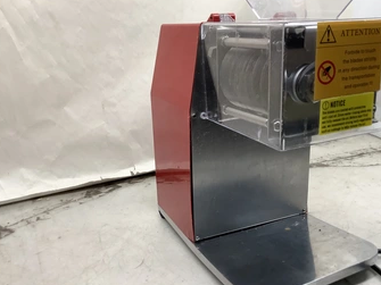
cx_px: 210
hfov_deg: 50.1
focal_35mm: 37
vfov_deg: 38.6
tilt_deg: -18.5
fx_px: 407
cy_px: 153
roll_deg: +1.5
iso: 50
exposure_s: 1/60
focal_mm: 3.3
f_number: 2.4
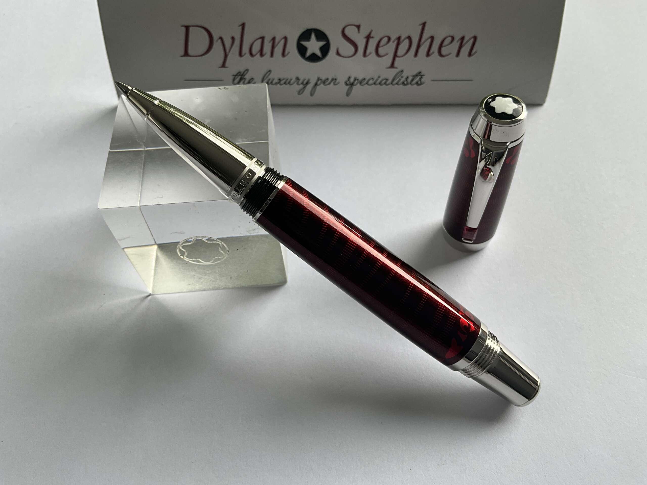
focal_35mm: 29
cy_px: 242
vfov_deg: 48.2
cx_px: 324
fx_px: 542
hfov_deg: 61.7
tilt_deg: -55.8
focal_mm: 3
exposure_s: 1/122
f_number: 1.8
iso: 25
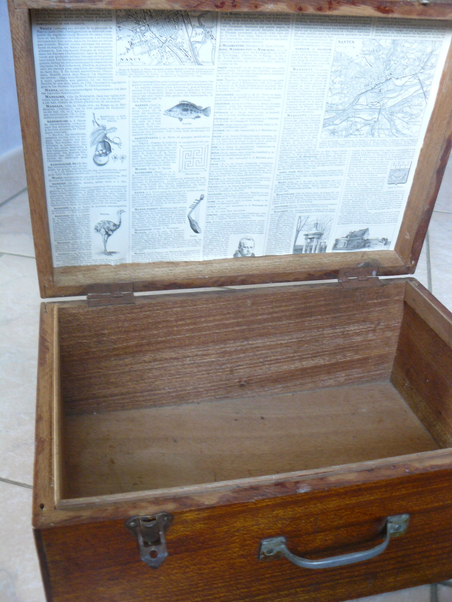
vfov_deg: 51.4
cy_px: 301
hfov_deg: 39.7
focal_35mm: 36
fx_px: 627
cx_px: 226
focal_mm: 6
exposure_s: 1/8
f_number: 2.8
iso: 200
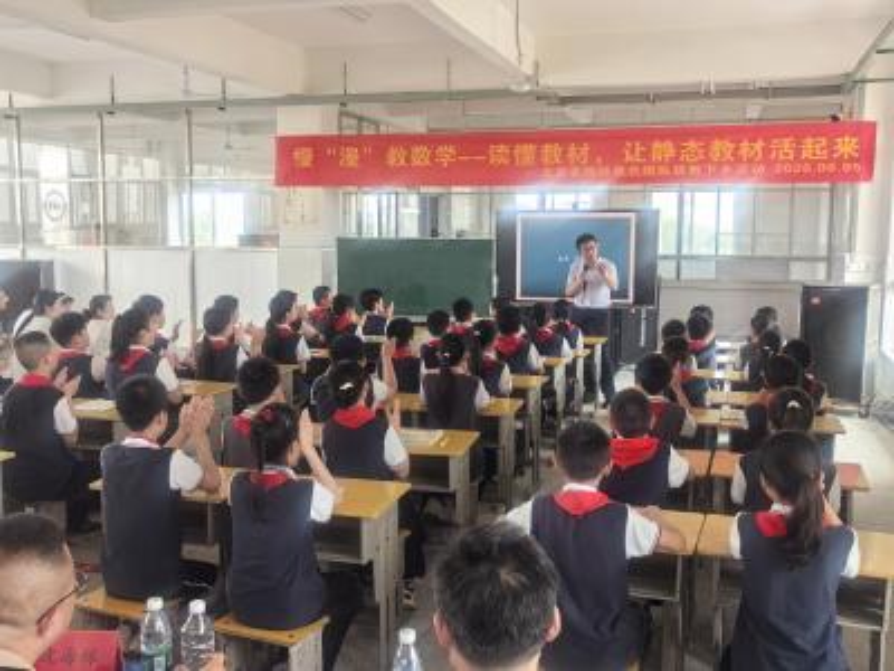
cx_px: 447
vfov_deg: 40.7
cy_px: 336
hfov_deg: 52.6
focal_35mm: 35
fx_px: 904
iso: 50
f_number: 2
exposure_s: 1/101
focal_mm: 5.72
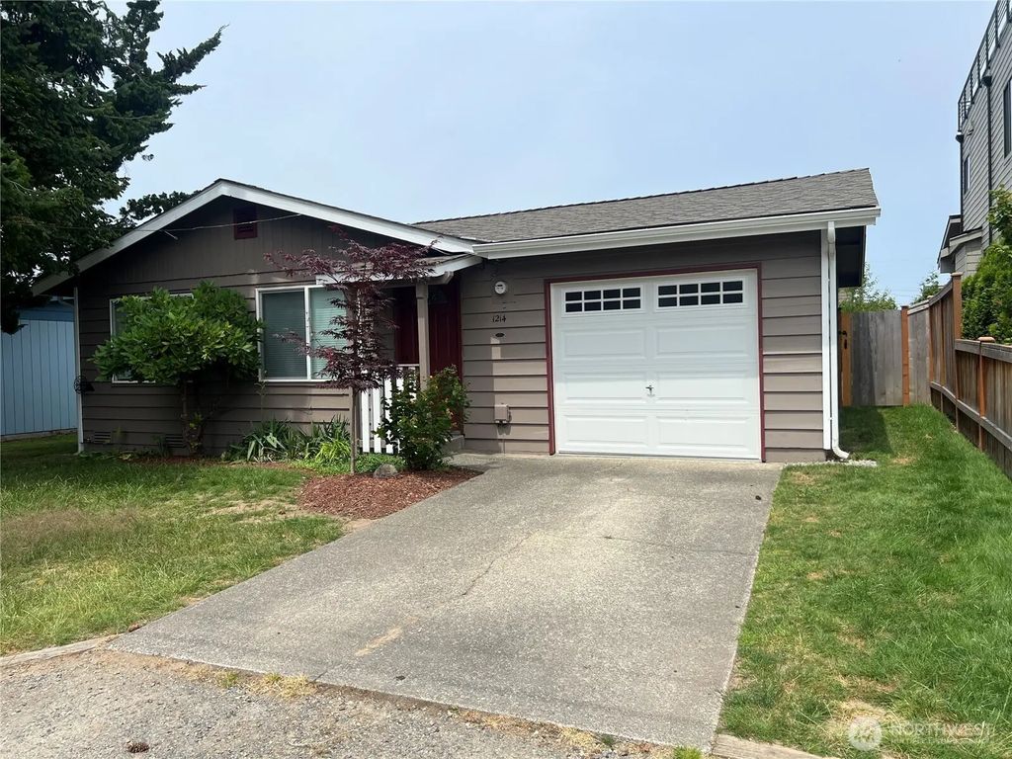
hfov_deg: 67.3
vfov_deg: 53.1
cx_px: 506
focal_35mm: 26
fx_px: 760
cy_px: 380
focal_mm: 5.7
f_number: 1.5
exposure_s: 1/4630
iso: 50
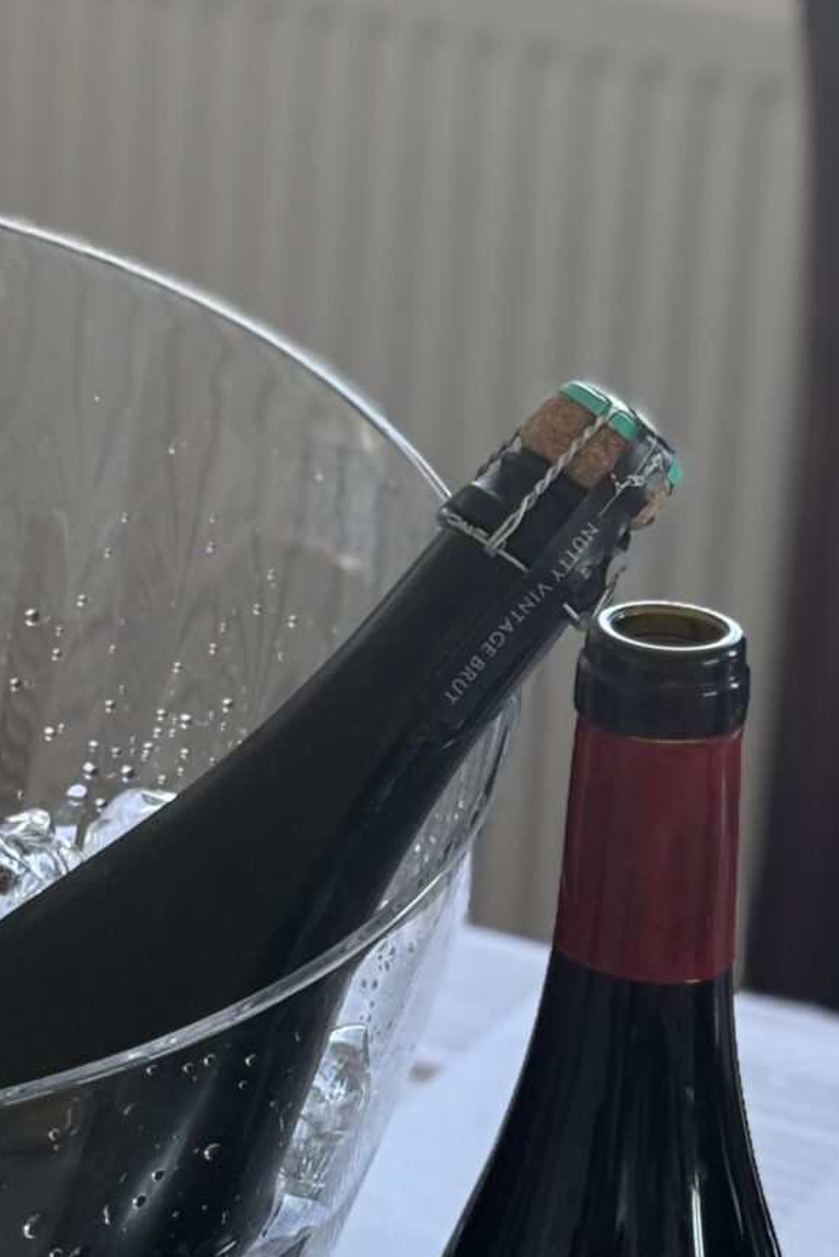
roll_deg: -2.3
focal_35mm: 159
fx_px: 5556
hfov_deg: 8.6
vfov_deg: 12.9
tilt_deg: -20.6
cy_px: 593
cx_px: 13
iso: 50
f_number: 1.6
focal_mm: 5.96
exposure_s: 1/80
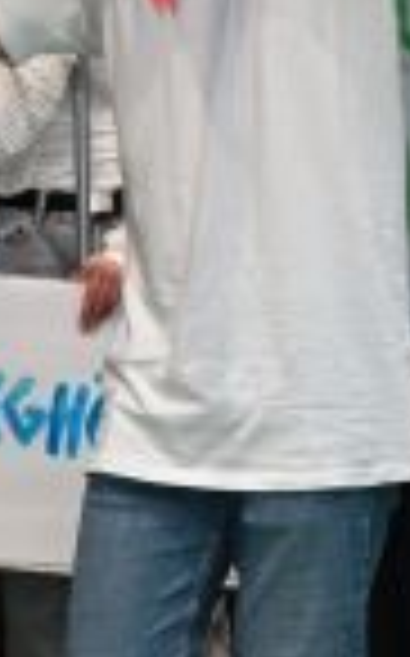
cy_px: 248
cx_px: 117
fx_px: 4819
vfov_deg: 7.8
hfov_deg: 4.9
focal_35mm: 269
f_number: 5.3
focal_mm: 48
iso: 1600
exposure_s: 1/125
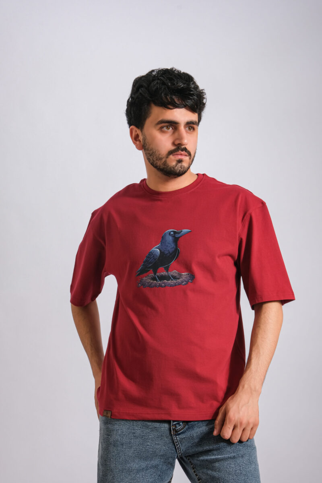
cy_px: 242
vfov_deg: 24.5
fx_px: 1113
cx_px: 161
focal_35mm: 83
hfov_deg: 16.5
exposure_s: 1/125
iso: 160
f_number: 14
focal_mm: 55
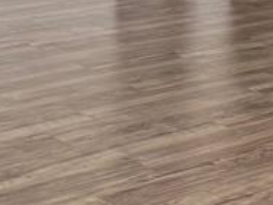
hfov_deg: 14.7
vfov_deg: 10.2
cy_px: -240
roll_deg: -2.2
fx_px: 1042
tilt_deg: -0.9
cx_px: -1
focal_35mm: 132
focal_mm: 6.86
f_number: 1.78
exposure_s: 1/121
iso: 200
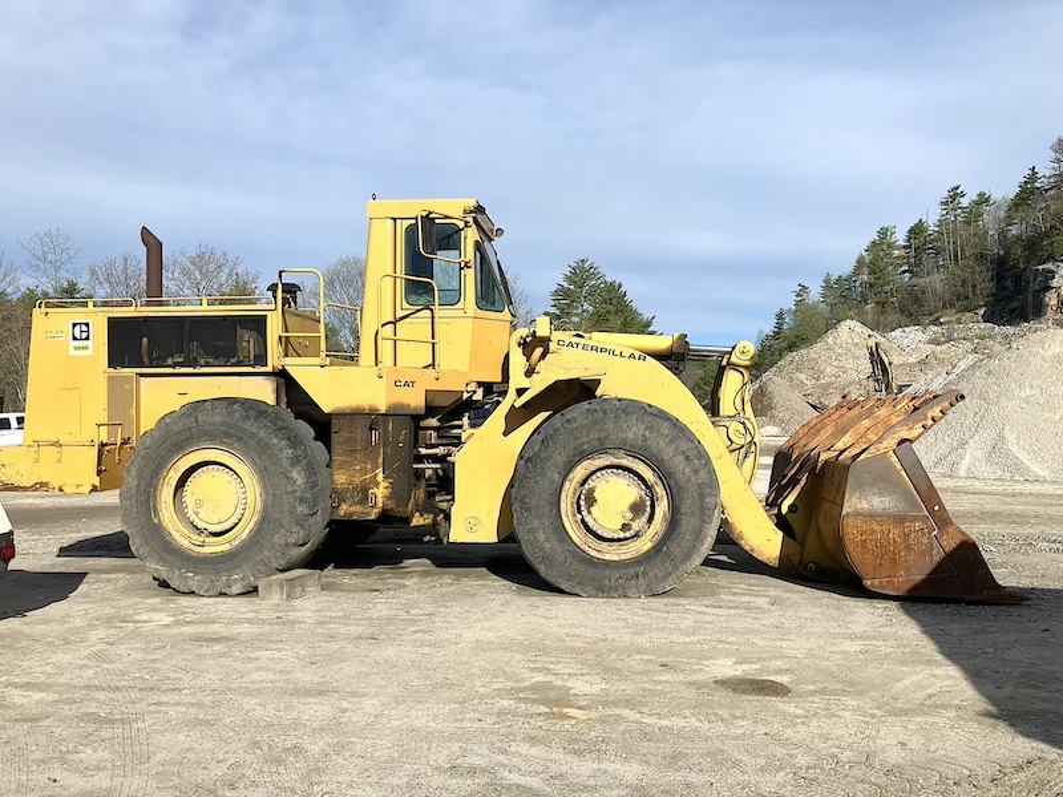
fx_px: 860
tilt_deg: +0.3
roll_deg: +0.6
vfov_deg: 49.7
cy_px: 398
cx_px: 532
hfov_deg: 63.4
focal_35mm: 28
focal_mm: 3.99
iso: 32
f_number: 1.8
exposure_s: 1/2433
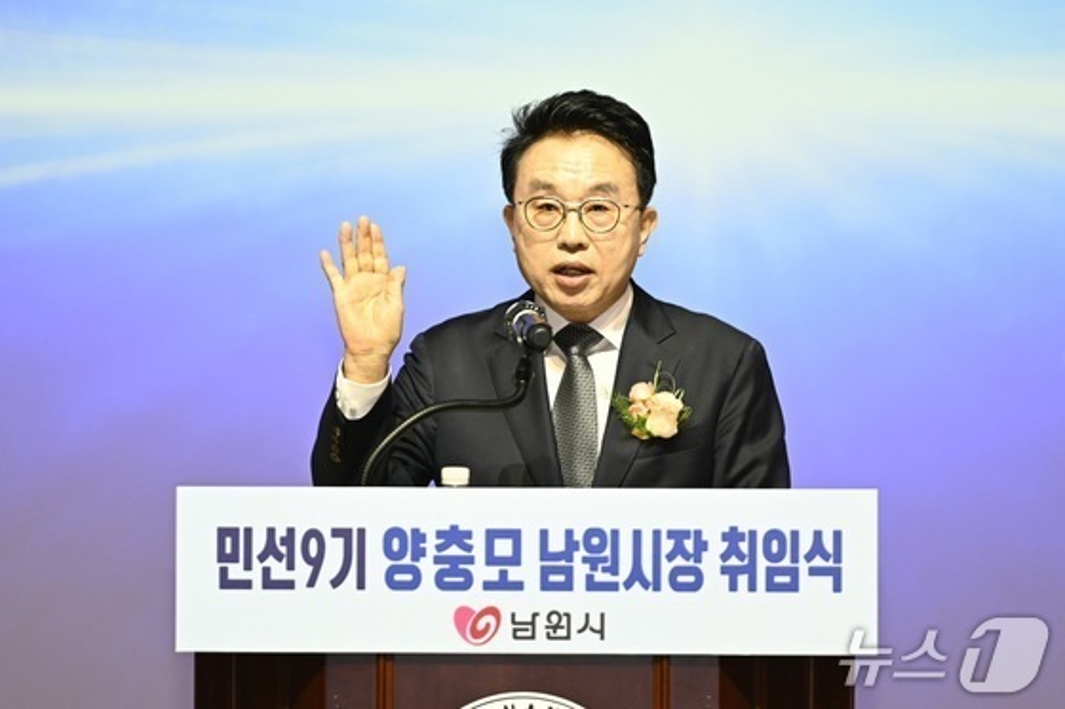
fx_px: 5915
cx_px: 532
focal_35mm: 200
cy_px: 354
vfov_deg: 6.9
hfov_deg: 10.3
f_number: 2.8
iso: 1000
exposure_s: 1/161
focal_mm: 200
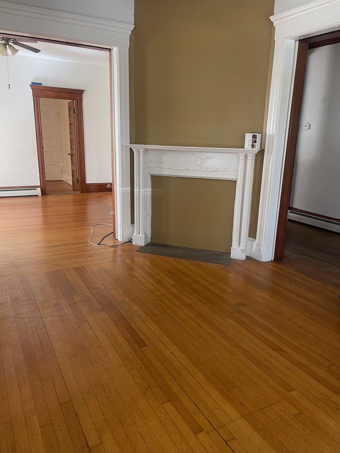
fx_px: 327
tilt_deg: -14.9
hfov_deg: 54.9
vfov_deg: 69.4
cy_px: 226
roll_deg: -1.4
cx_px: 170
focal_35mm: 25
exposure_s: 1/60
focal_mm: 5.1
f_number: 1.6
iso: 200
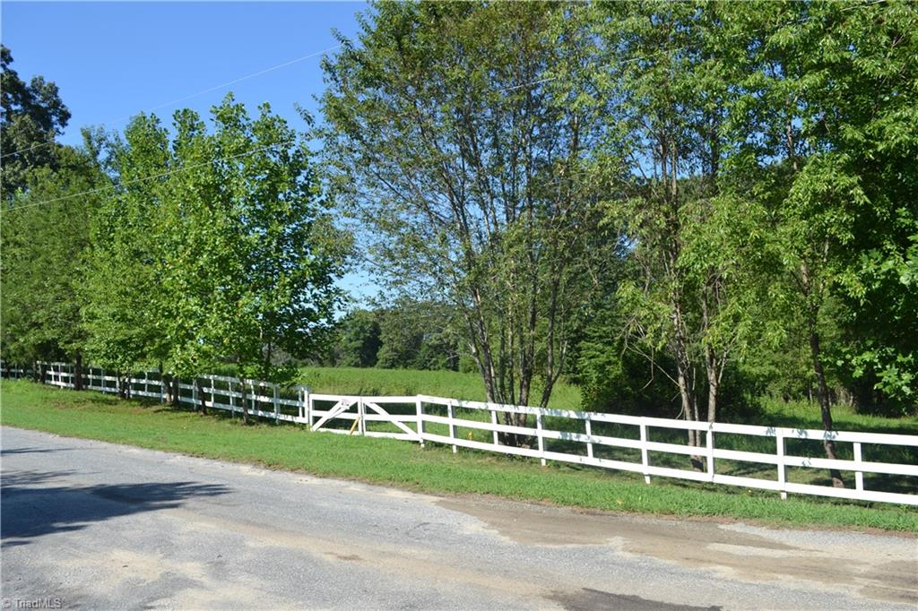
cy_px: 306
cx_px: 459
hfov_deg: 61.9
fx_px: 765
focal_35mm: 30
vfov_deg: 43.6
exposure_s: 1/200
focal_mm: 20
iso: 100
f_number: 7.1
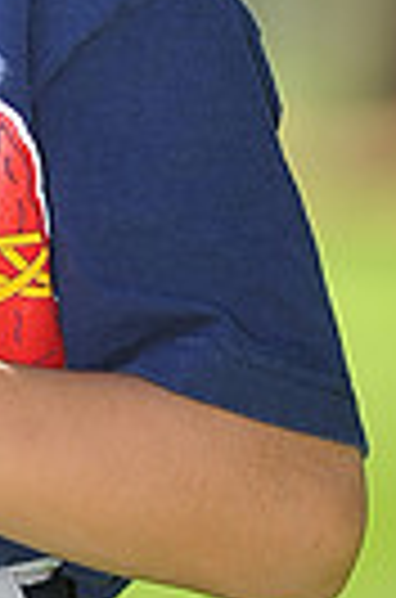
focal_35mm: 873
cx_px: -288
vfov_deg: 2.4
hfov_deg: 1.6
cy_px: -270
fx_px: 14479
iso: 200
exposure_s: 1/500
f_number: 4.5
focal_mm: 200
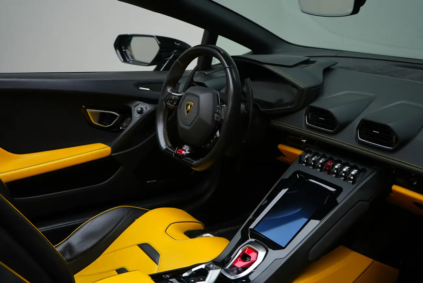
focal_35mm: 39
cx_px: 212
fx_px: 458
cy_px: 142
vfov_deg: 34.2
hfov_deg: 49.5
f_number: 4
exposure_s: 1/200
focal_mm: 39
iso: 500
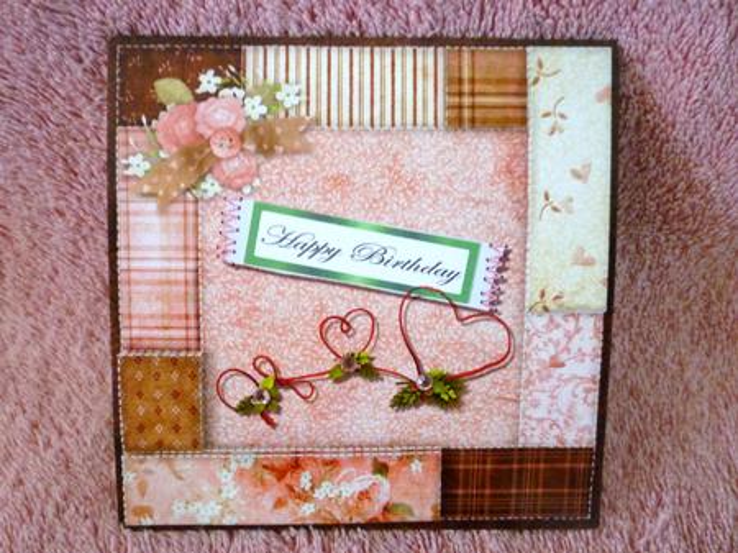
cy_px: 276
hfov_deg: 61.7
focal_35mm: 29
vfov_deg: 48.2
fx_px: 618
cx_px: 369
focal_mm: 5.2
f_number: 3.3
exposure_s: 1/20
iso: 400
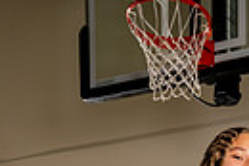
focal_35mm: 103
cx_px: 280
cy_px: 425
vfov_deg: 10.9
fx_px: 713
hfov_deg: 18.9
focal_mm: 29.7
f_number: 7.1
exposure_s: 1/200
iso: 640
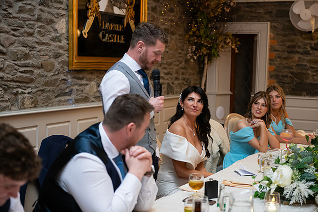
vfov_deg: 19.5
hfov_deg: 28.8
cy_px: 106
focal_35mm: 70
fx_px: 618
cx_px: 159
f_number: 3.5
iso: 800
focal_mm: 70
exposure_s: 1/160
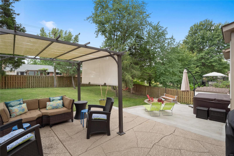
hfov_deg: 96.7
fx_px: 104
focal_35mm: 16
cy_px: 78
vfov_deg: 73.7
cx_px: 117
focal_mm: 8
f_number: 9
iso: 400
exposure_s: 1/100
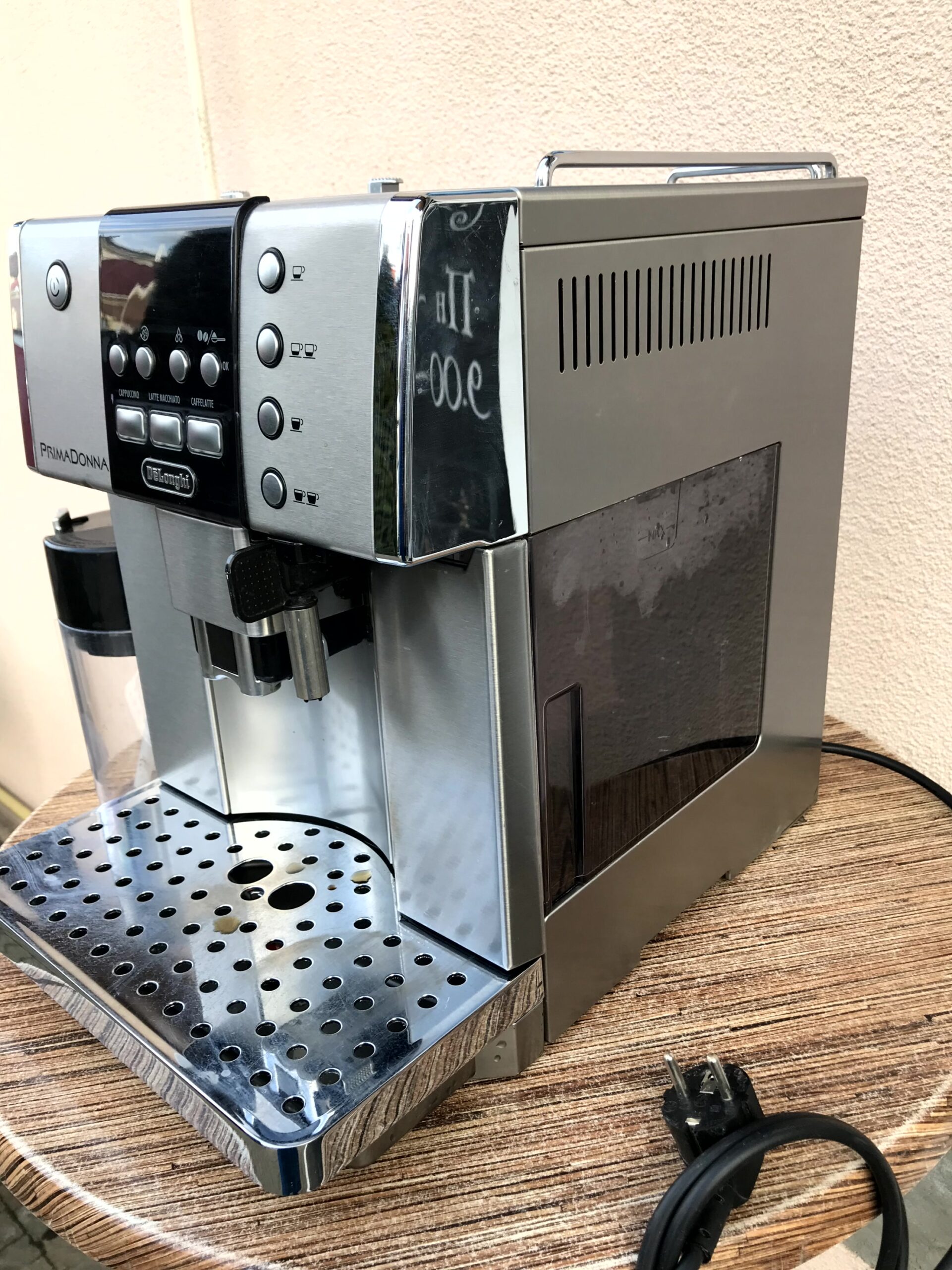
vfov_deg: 63.4
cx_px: 476
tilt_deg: -19.5
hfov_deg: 49.8
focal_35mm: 28
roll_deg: +3.2
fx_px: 1026
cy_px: 635
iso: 20
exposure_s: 1/109
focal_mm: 3.99
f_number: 1.8
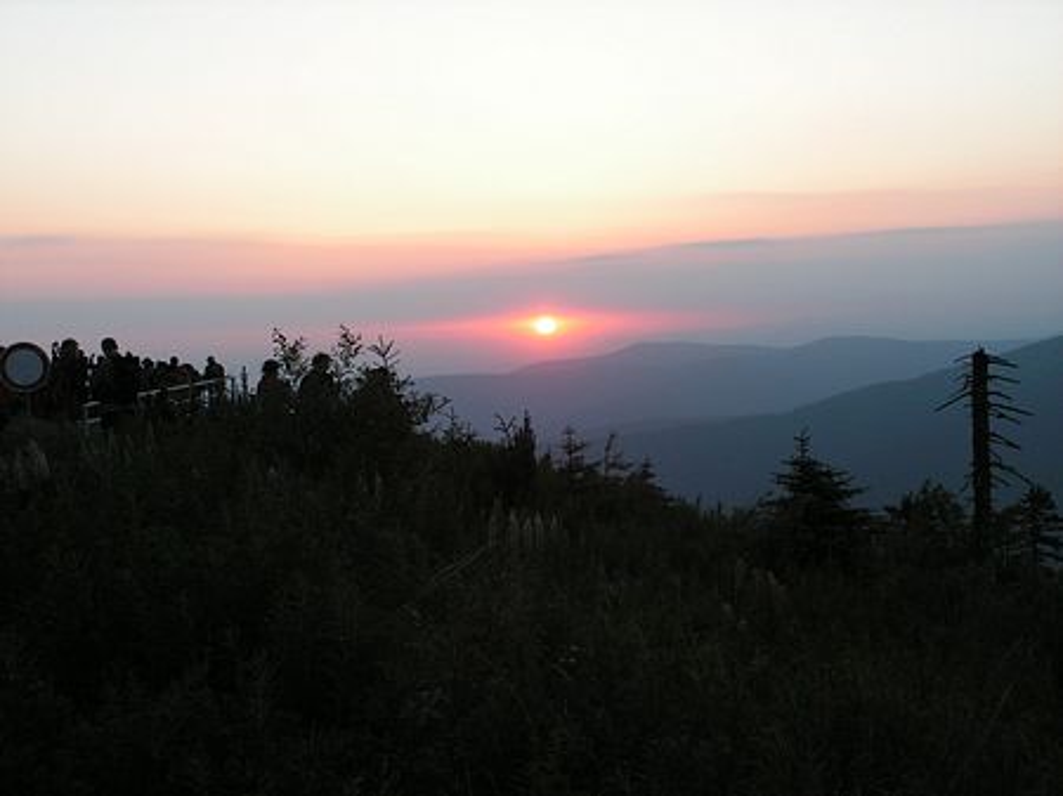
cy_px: 398
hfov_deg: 35.0
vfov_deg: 26.5
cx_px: 532
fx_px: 1688
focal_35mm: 55
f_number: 3.2
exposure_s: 1/60
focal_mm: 9.2
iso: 64
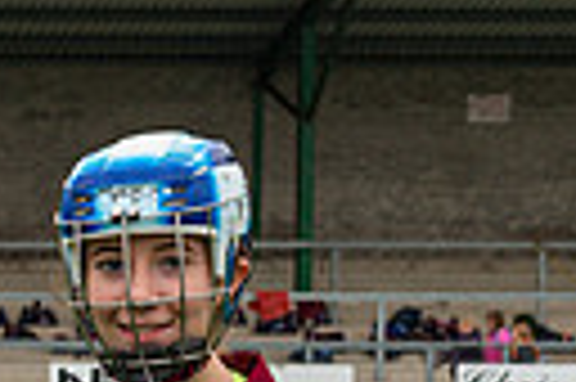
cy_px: 613
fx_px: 4091
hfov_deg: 7.7
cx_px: -628
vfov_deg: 5.3
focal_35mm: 256
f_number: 4.5
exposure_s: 1/100
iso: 160
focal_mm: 44
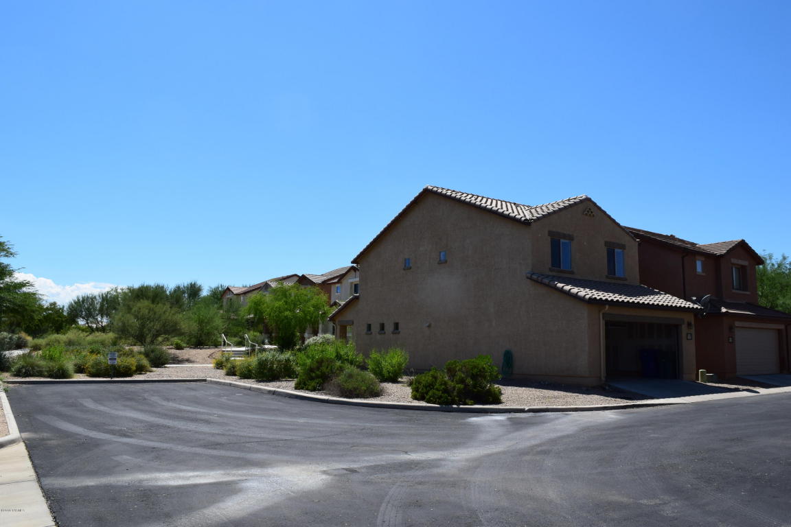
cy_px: 264
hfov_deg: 67.4
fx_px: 593
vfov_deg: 47.9
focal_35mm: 27
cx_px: 396
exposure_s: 1/500
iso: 400
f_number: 11
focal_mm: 18
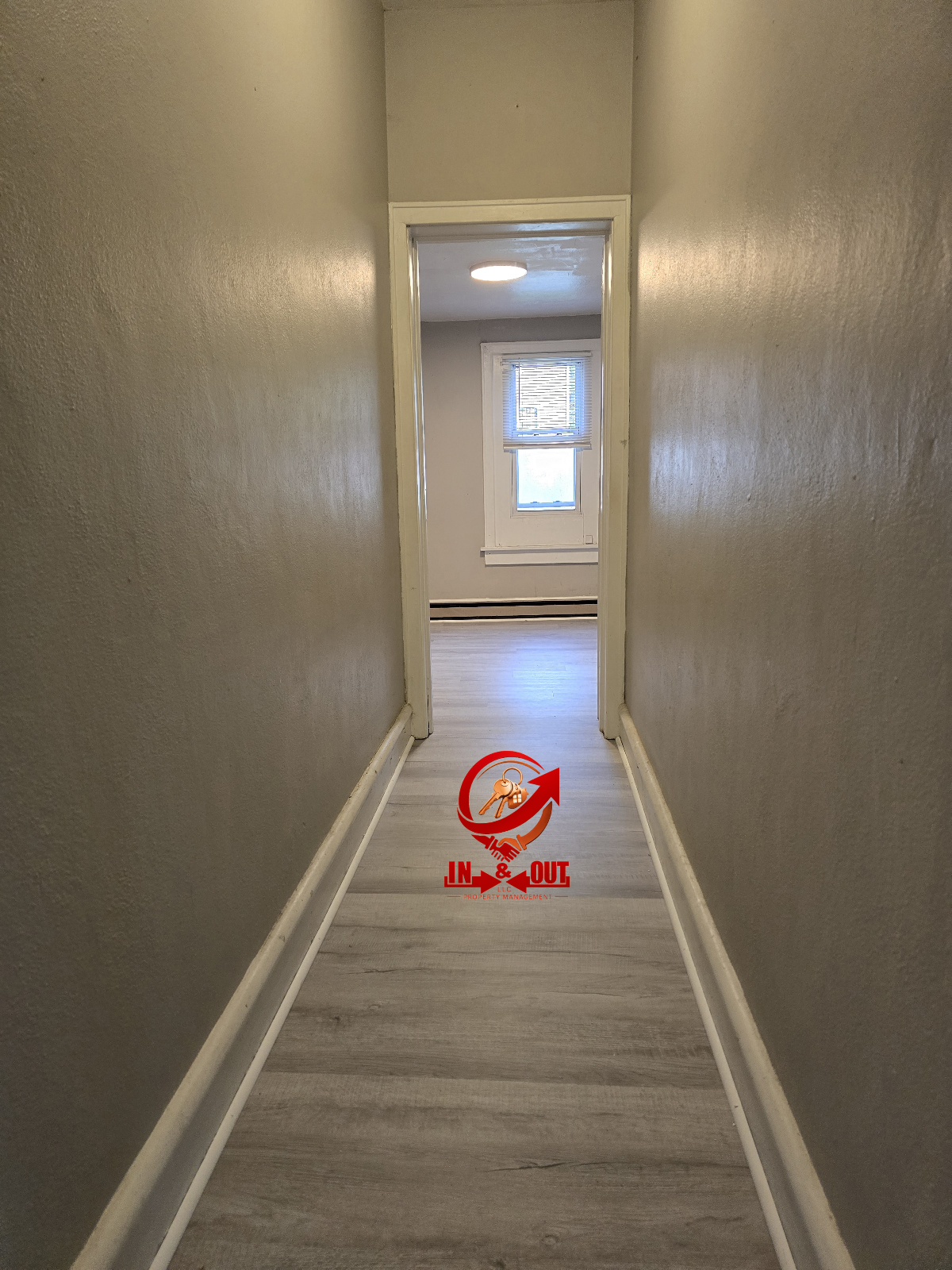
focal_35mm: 23
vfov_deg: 73.9
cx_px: 476
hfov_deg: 58.9
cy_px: 635
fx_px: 843
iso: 500
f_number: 1.7
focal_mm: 6.3
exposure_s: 1/120
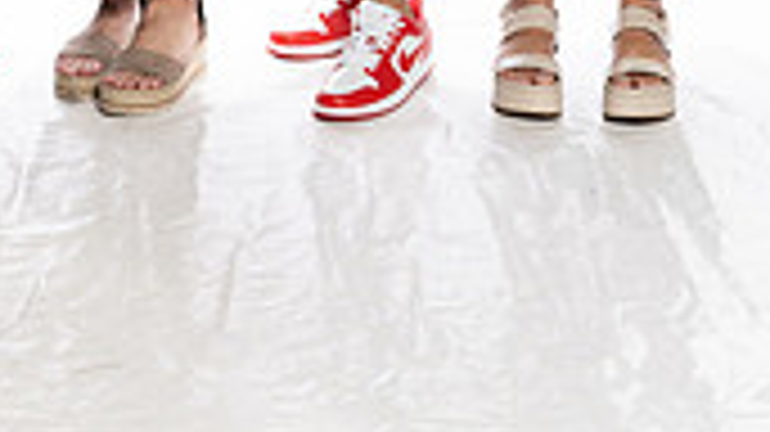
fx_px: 2816
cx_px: 293
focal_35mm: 138
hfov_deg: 15.6
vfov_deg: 8.3
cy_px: -490
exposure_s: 1/250
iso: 400
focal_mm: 50
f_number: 8
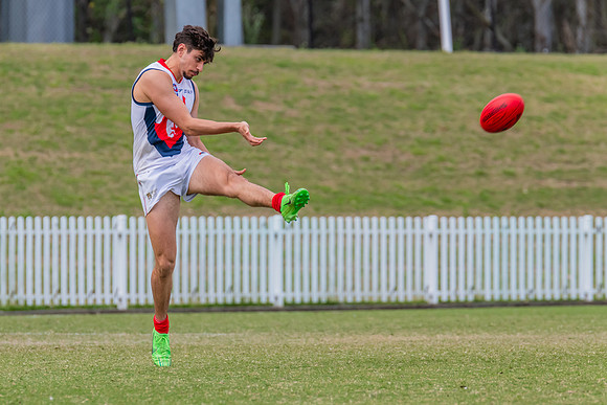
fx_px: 8698
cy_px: 235
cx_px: 243
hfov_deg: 4.0
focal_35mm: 516
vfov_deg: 2.7
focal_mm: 420
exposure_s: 1/1250
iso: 800
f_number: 8
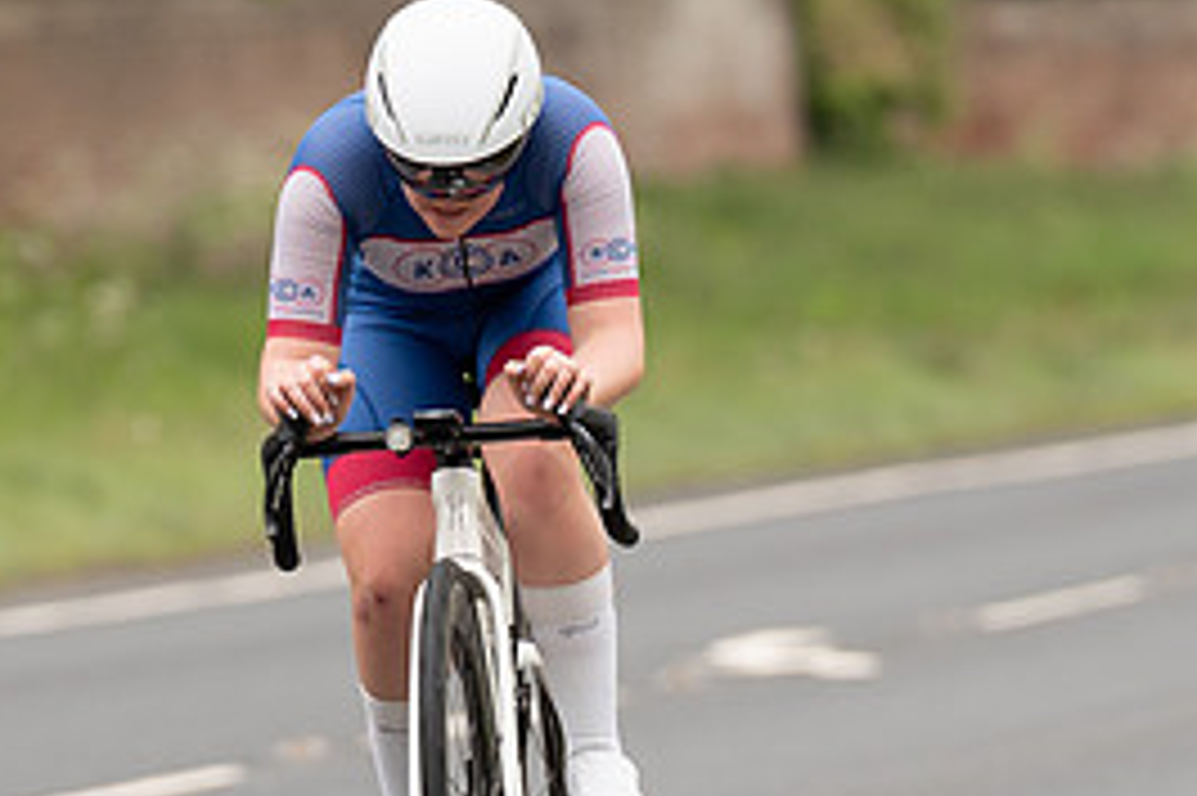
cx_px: 572
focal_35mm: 851
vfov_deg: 1.6
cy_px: 284
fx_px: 28277
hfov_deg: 2.4
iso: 250
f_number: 3.5
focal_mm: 200
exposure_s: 1/1000
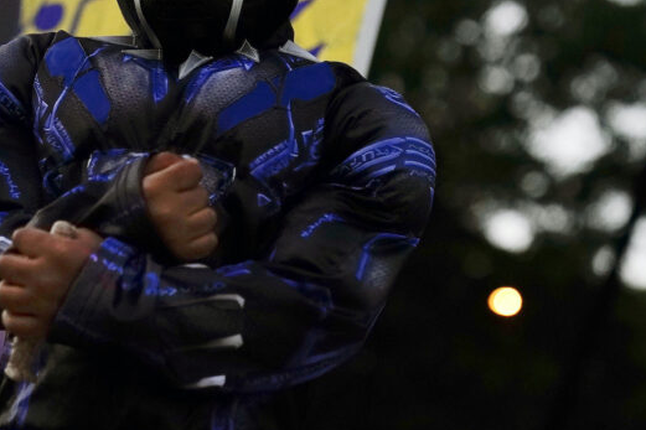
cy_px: 25
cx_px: 267
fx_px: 2045
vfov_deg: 11.9
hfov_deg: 17.9
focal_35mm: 114
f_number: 2.8
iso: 4000
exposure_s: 1/640
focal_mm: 58
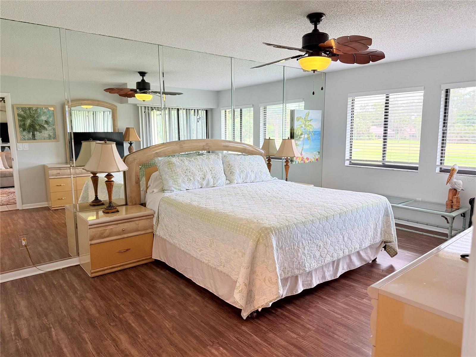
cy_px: 178
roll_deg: +0.5
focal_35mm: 24
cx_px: 238
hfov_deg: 71.6
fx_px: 330
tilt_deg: -7.4
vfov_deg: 56.8
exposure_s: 1/218
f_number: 1.78
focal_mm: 6.76
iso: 160
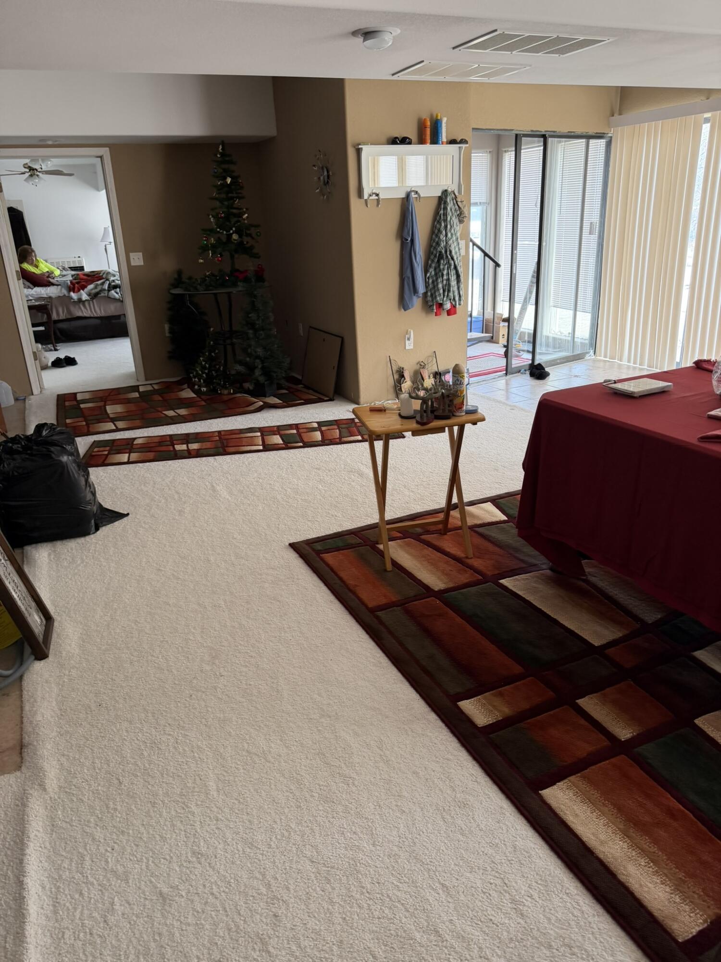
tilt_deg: -21.2
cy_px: 481
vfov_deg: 71.6
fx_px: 667
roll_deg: +2.4
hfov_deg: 56.8
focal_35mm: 24
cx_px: 360
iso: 160
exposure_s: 1/121
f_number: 1.78
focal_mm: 6.76
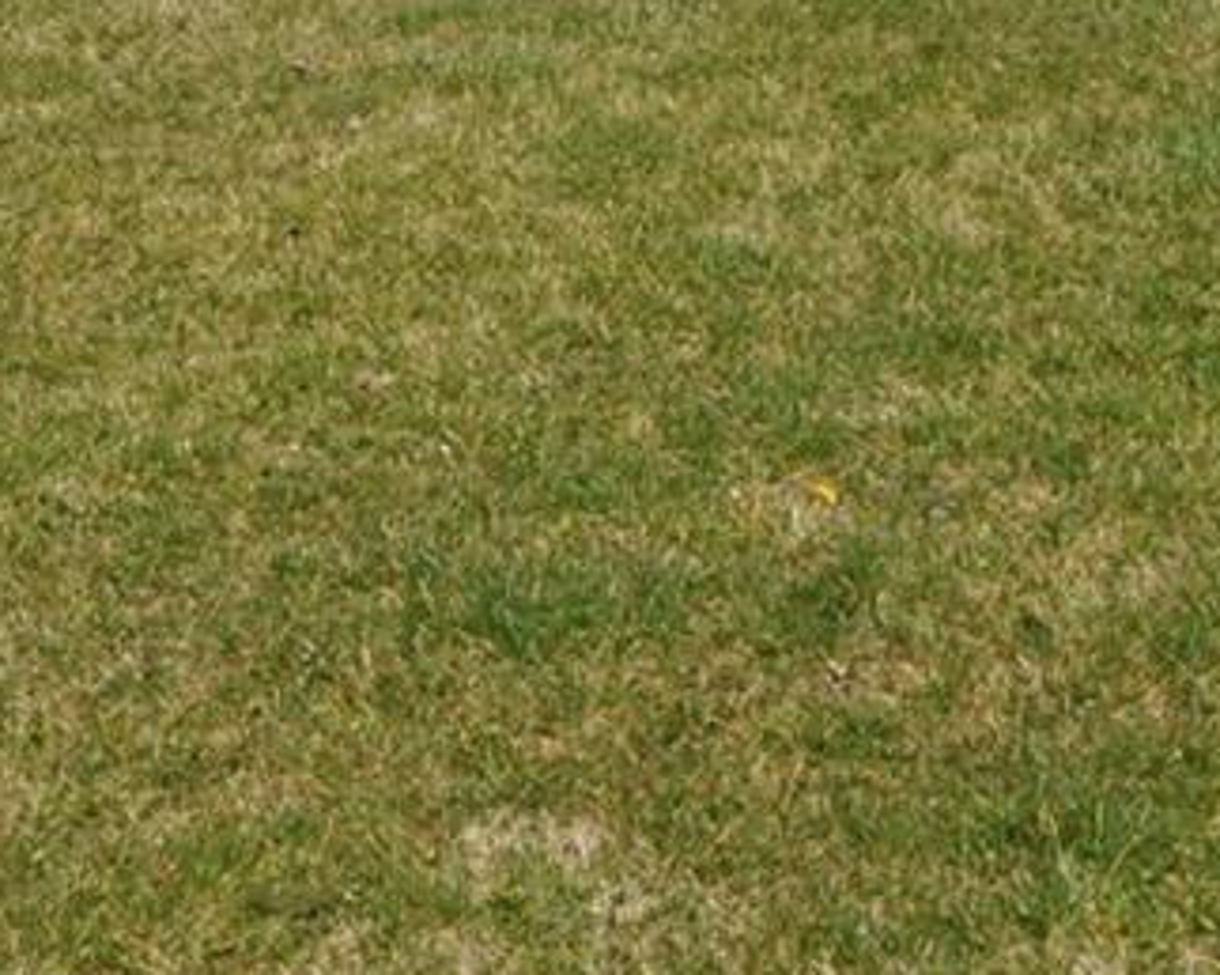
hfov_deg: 17.1
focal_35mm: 111
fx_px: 4023
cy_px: 127
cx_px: 219
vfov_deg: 13.7
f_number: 10
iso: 200
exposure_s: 1/400
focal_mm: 25
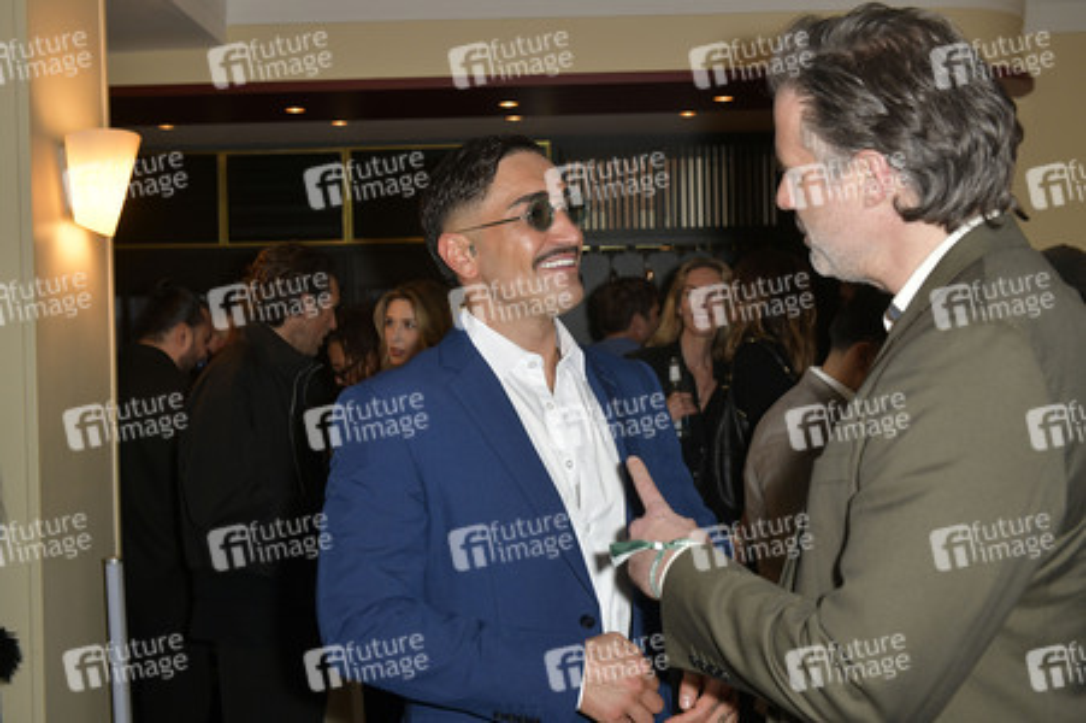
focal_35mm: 45
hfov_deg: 43.6
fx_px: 1356
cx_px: 543
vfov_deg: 29.8
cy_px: 362
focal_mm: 45
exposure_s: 1/250
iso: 1250
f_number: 6.3
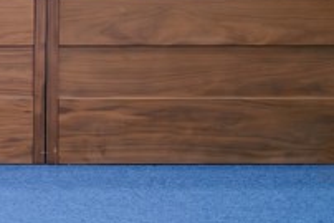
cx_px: -132
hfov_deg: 11.2
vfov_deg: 7.7
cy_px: -92
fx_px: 1643
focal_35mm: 177
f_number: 2.8
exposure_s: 1/160
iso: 800
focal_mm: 37.6
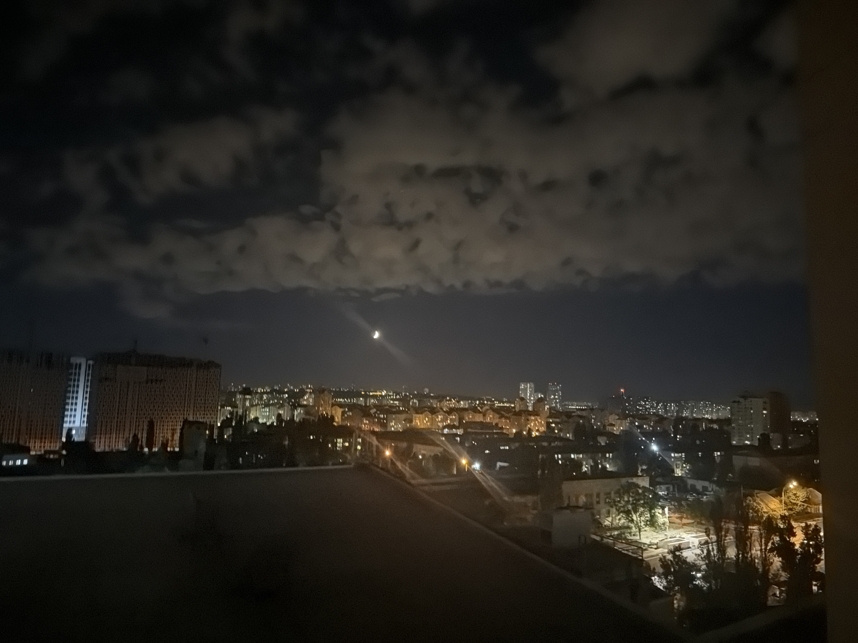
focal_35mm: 24
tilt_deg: +6.9
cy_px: 322
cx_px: 429
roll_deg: -1.4
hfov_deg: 71.6
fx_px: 595
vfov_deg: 56.8
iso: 8000
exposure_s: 1/15
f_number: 1.78
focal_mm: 6.76
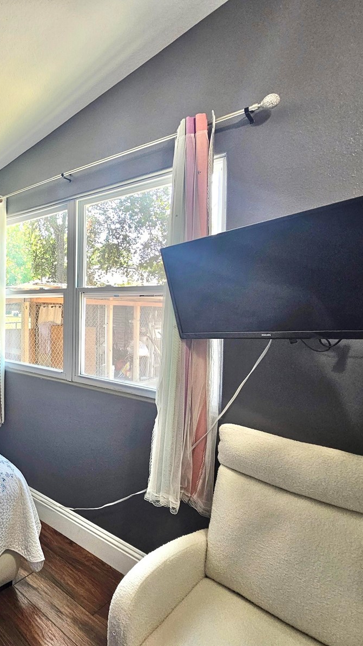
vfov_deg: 89.6
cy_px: 323
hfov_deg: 47.3
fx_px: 325
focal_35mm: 19
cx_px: -8
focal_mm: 2.2
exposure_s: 1/60
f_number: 2.2
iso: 160
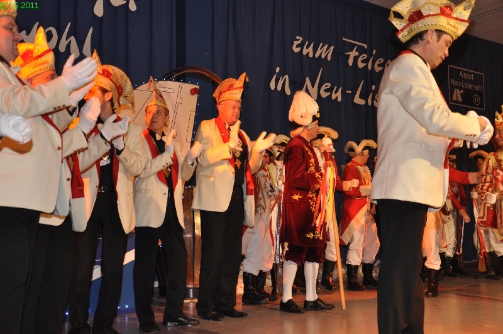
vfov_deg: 31.8
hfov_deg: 46.5
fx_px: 586
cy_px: 167
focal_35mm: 42
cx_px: 252
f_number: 5
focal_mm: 28
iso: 400
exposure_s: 1/60
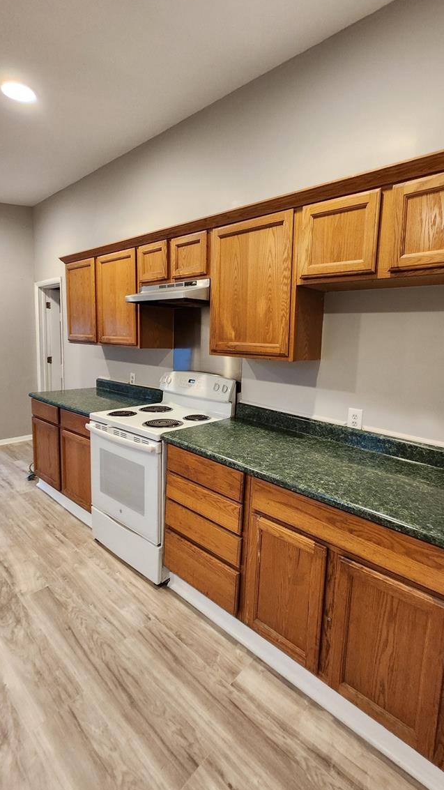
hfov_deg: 69.8
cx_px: 267
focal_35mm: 15
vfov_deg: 103.0
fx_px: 314
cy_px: 386
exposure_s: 1/60
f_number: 2.2
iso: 400
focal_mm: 1.74
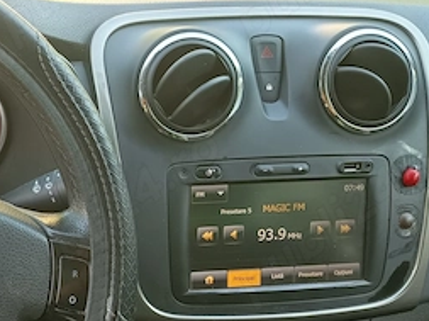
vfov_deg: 25.3
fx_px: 705
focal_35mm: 57
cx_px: -10
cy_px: 234
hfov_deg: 31.1
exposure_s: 1/50
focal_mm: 5.24
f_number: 1.7
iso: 289
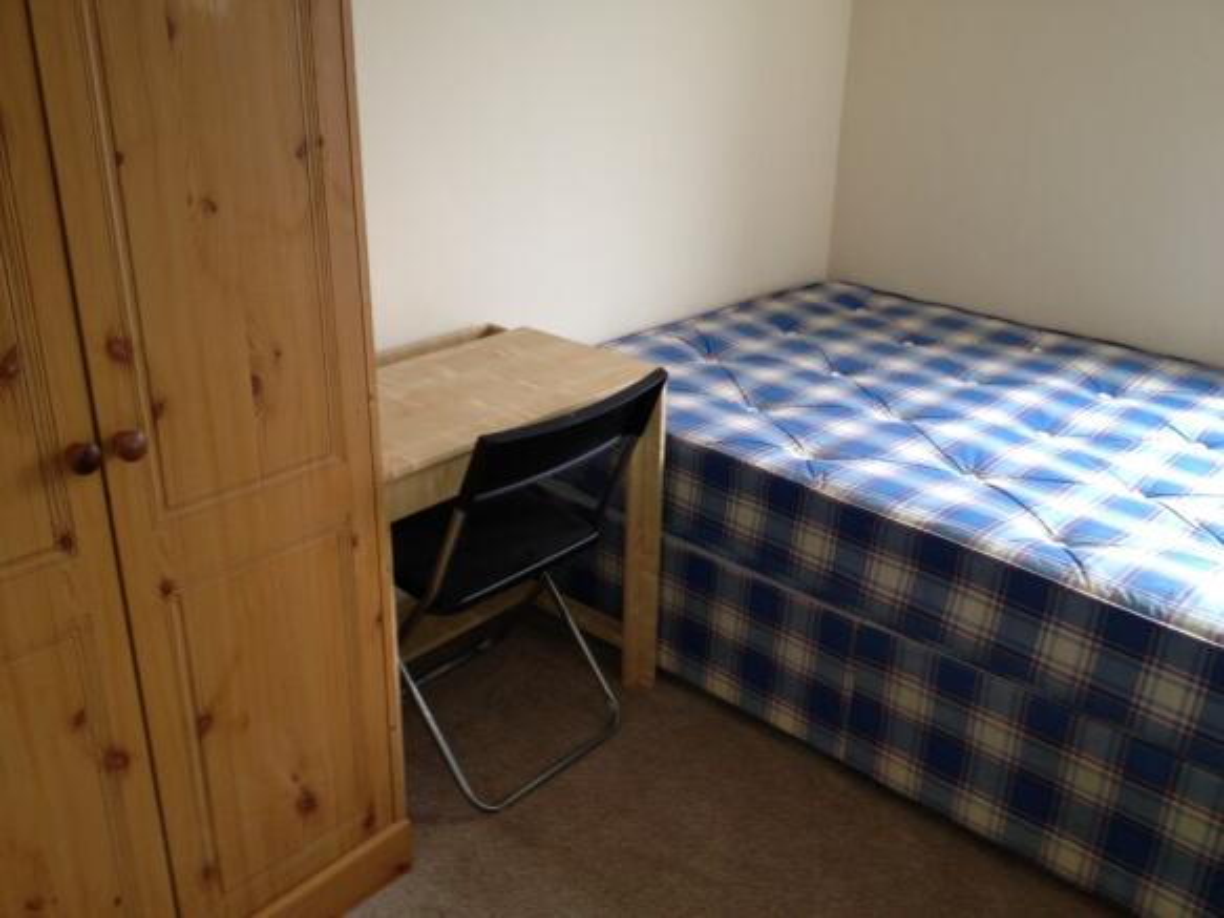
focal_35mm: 35
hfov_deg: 52.6
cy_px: 459
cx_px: 612
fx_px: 1237
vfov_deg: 40.7
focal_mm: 4.28
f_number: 2.4
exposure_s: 1/20
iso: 80
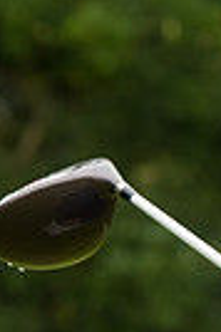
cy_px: 387
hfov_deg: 1.8
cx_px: 550
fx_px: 6896
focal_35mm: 747
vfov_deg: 2.8
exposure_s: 1/200
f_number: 7.1
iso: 800
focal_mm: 145
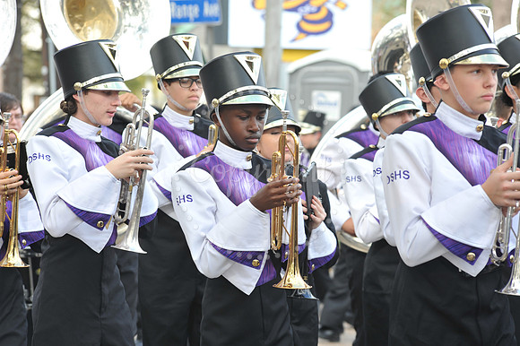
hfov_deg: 10.3
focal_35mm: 200
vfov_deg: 6.9
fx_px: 2887
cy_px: 173
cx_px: 260
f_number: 9
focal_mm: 200
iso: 250
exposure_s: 1/80
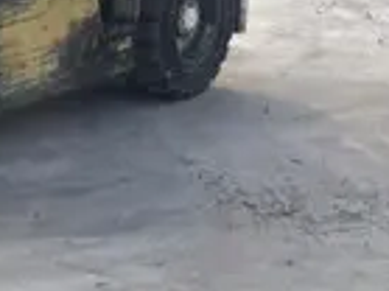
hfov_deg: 13.1
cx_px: 36
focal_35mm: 150
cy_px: -95
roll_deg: +1.9
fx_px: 1684
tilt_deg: -8.7
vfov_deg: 9.7
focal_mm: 6
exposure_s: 1/147
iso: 16
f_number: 2.4
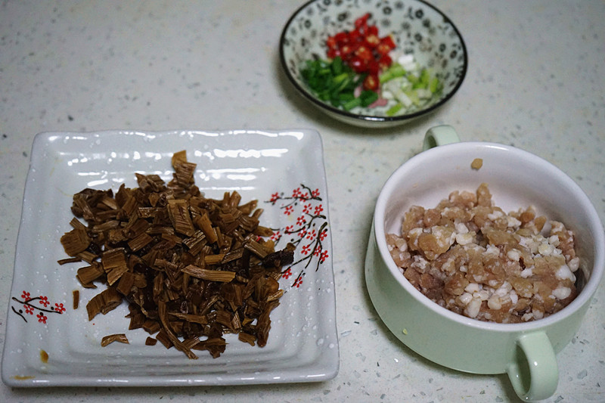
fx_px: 1058
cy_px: 202
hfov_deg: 31.9
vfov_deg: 21.6
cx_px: 302
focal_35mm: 63
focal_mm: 63
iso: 6400
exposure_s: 1/60
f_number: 5.6
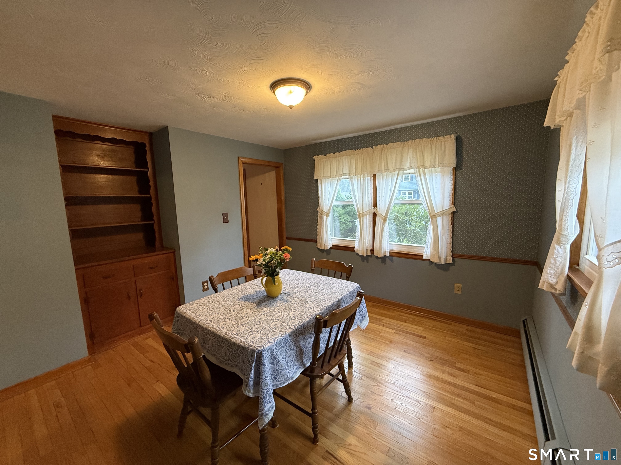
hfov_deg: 102.1
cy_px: 232
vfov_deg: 85.7
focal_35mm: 14
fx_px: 251
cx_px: 310
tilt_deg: -7.5
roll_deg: +0.9
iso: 320
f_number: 2.2
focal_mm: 2.22
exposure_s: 1/60
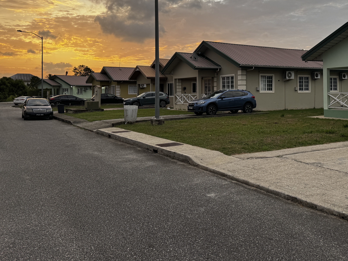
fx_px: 352
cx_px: 239
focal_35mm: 35
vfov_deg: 40.3
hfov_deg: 51.4
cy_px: 90
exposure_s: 1/347
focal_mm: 6.76
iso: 80
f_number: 1.78
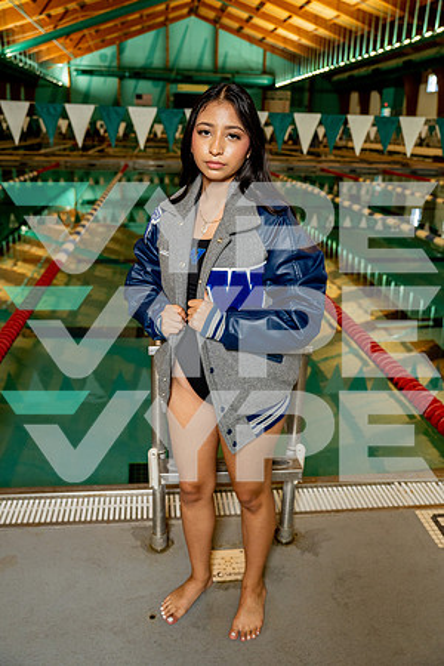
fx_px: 592
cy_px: 333
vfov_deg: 58.7
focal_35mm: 32
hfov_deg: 41.1
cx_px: 222
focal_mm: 32
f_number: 4
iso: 1600
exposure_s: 1/250
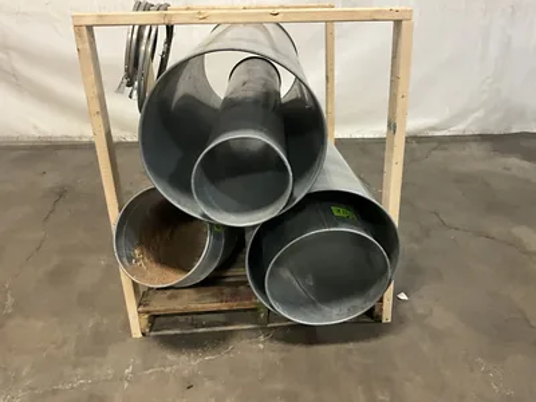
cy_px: 201
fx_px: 449
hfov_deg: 61.7
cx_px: 268
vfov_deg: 48.2
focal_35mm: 29
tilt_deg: -26.5
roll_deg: -0.4
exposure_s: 1/30
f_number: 1.8
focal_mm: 3
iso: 320
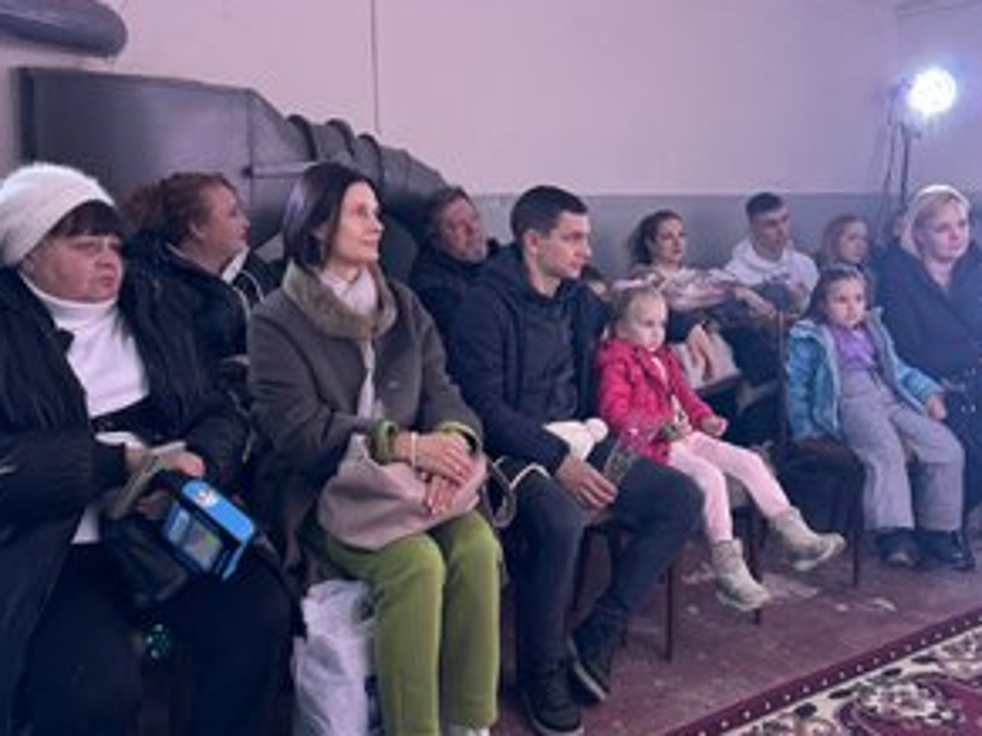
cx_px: 547
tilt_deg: -8.9
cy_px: 361
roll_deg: +0.0
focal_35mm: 33
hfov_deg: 55.2
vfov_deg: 42.9
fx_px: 936
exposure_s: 1/55
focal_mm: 6.76
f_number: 1.78
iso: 640
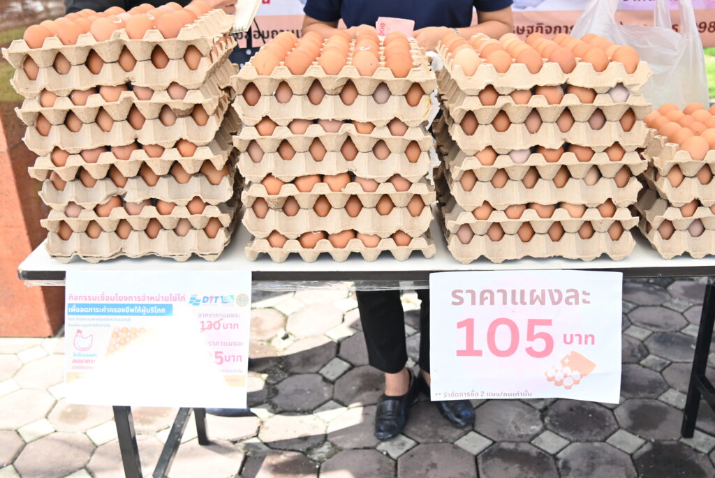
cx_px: 358
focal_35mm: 36
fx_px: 716
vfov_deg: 37.0
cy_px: 239
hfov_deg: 53.1
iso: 100
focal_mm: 24
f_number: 4
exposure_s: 1/200
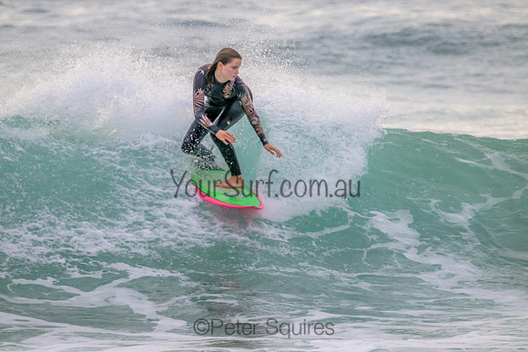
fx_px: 11736
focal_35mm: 800
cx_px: 264
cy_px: 176
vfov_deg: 1.7
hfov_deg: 2.6
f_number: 11
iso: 8000
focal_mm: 800
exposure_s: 1/2000
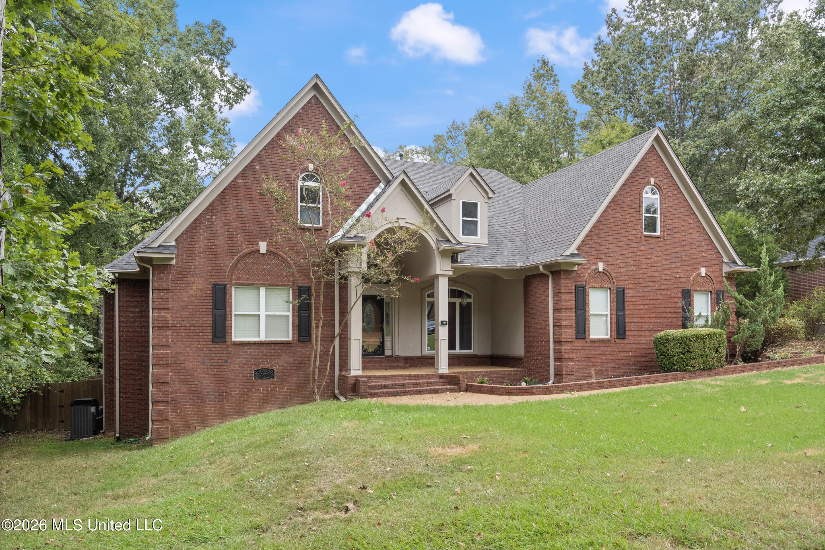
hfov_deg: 71.5
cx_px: 412
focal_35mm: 25
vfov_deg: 51.3
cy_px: 275
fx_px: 573
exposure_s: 1/125
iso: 800
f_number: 9.5
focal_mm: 25
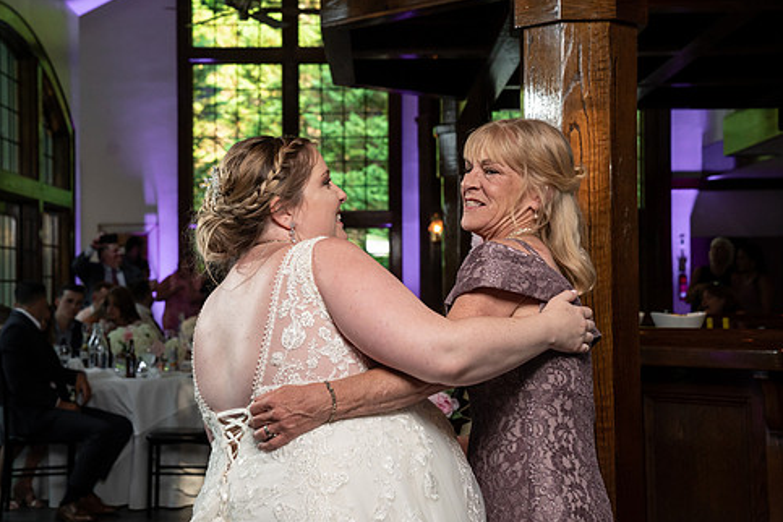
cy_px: 241
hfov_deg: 29.6
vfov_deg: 20.0
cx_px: 358
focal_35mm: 68
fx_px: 1479
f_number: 5.6
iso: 2000
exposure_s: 1/200
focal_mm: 55
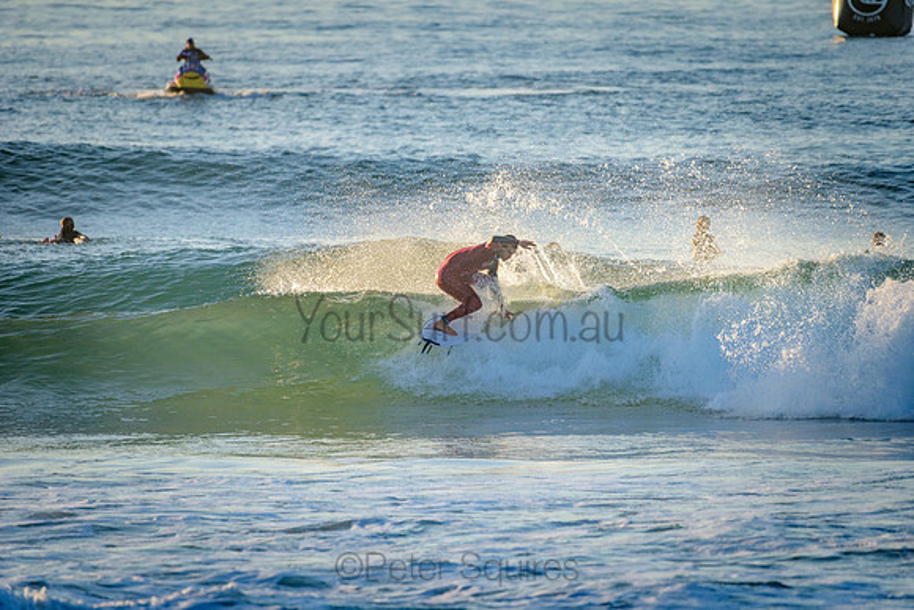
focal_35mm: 500
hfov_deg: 4.1
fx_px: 12697
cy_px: 305
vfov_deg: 2.8
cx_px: 457
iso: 450
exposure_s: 1/2000
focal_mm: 500
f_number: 5.6
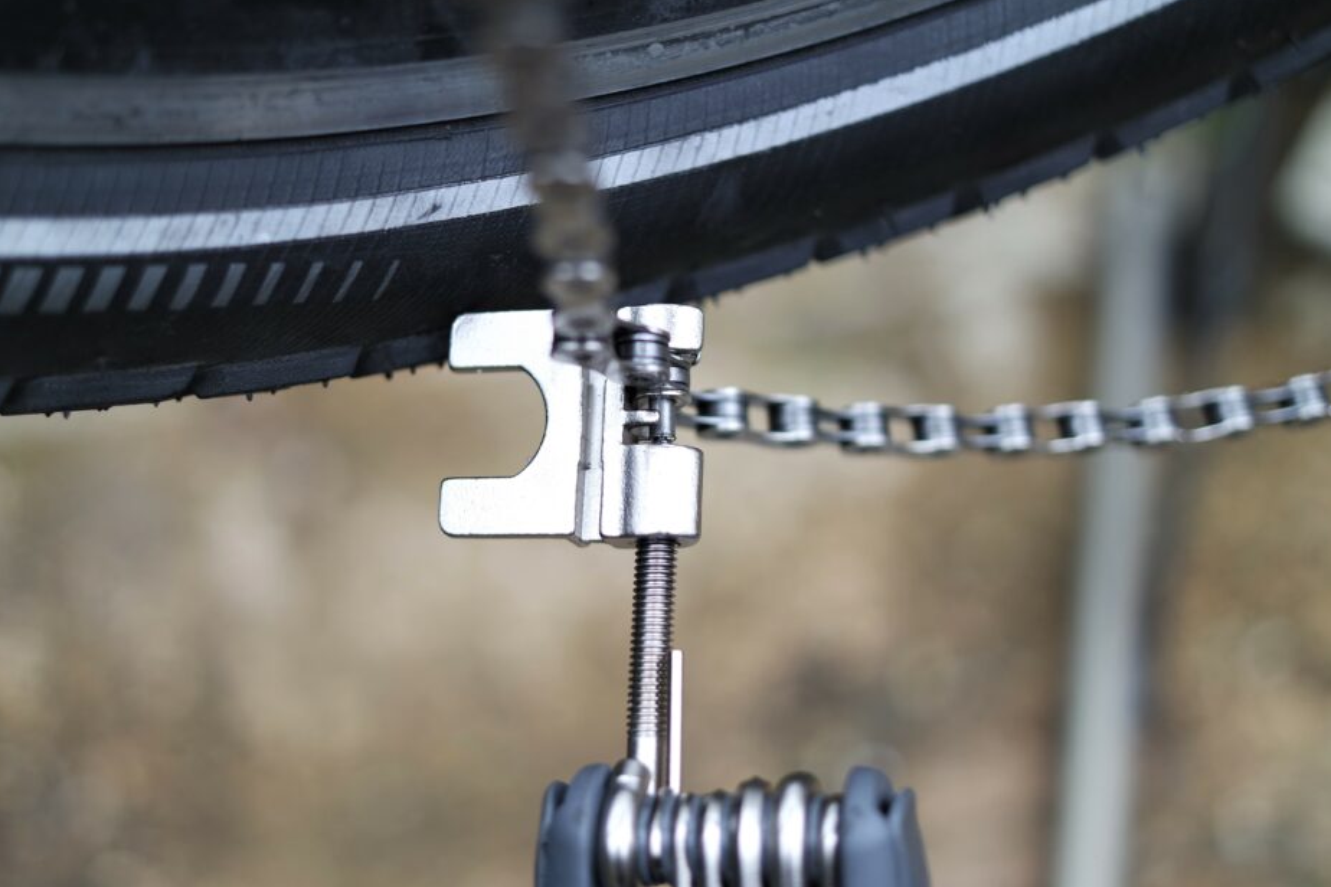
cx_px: 609
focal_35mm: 51
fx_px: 1885
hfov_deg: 38.9
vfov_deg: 26.5
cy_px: 437
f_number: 2
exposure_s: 1/160
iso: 100
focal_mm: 30
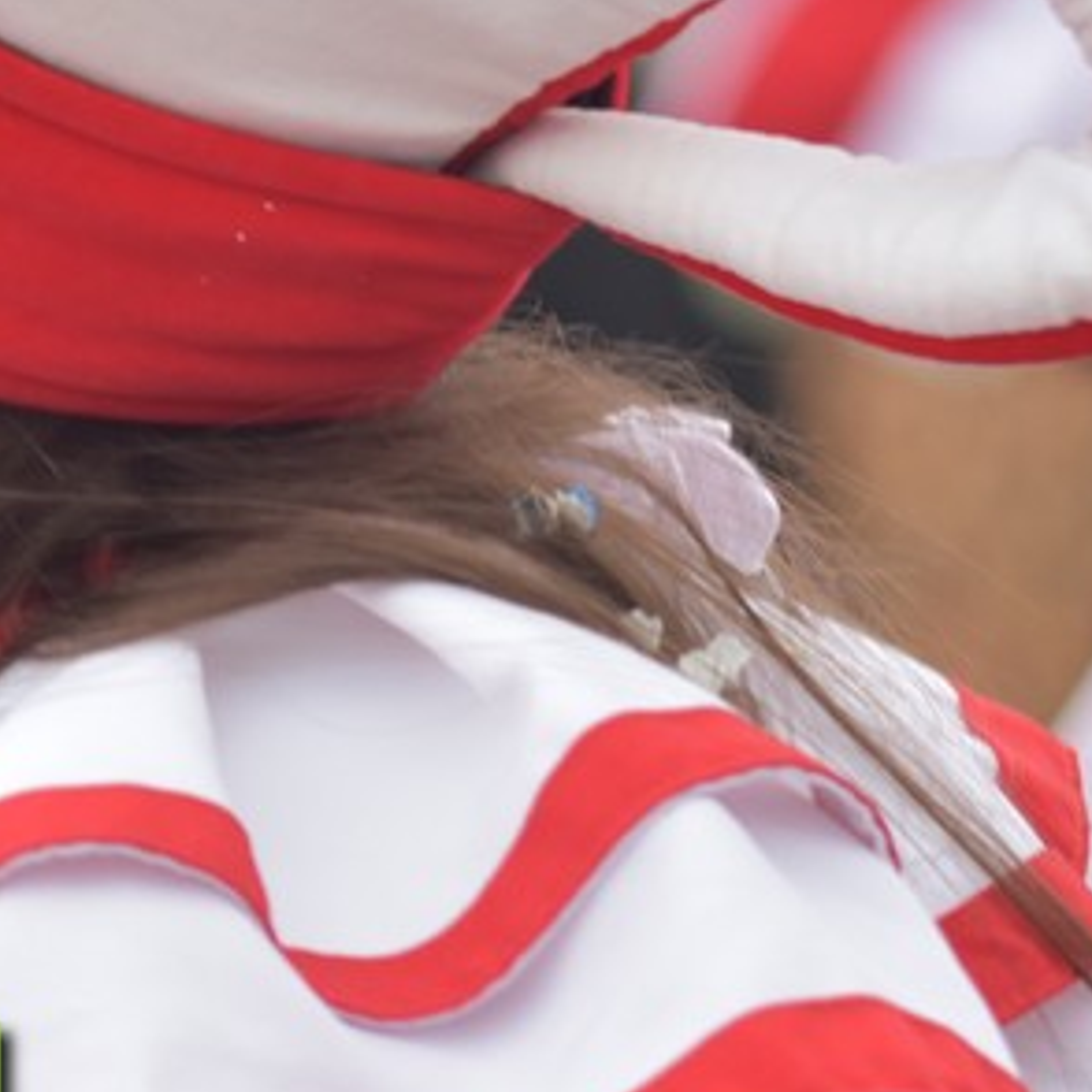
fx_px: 17738
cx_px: -186
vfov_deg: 3.5
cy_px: 54
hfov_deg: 3.5
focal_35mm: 497
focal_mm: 112
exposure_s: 1/160
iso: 320
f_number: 3.5
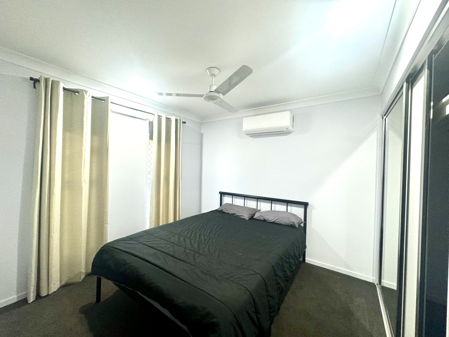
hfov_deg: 102.1
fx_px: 182
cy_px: 168
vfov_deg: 85.7
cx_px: 224
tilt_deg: +0.6
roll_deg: -1.4
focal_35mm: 14
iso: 250
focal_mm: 2.22
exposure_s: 1/50
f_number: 2.2
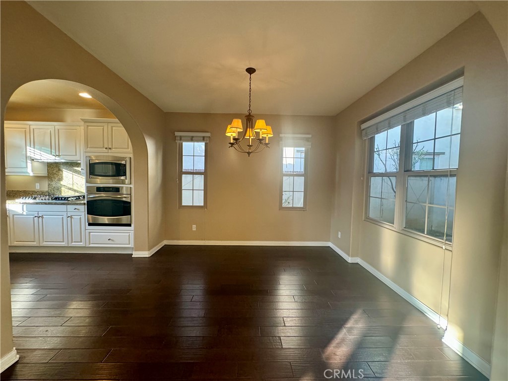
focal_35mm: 14
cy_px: 190
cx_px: 254
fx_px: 205
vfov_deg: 85.7
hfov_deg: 102.1
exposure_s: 1/120
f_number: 2.2
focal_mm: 2.22
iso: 250
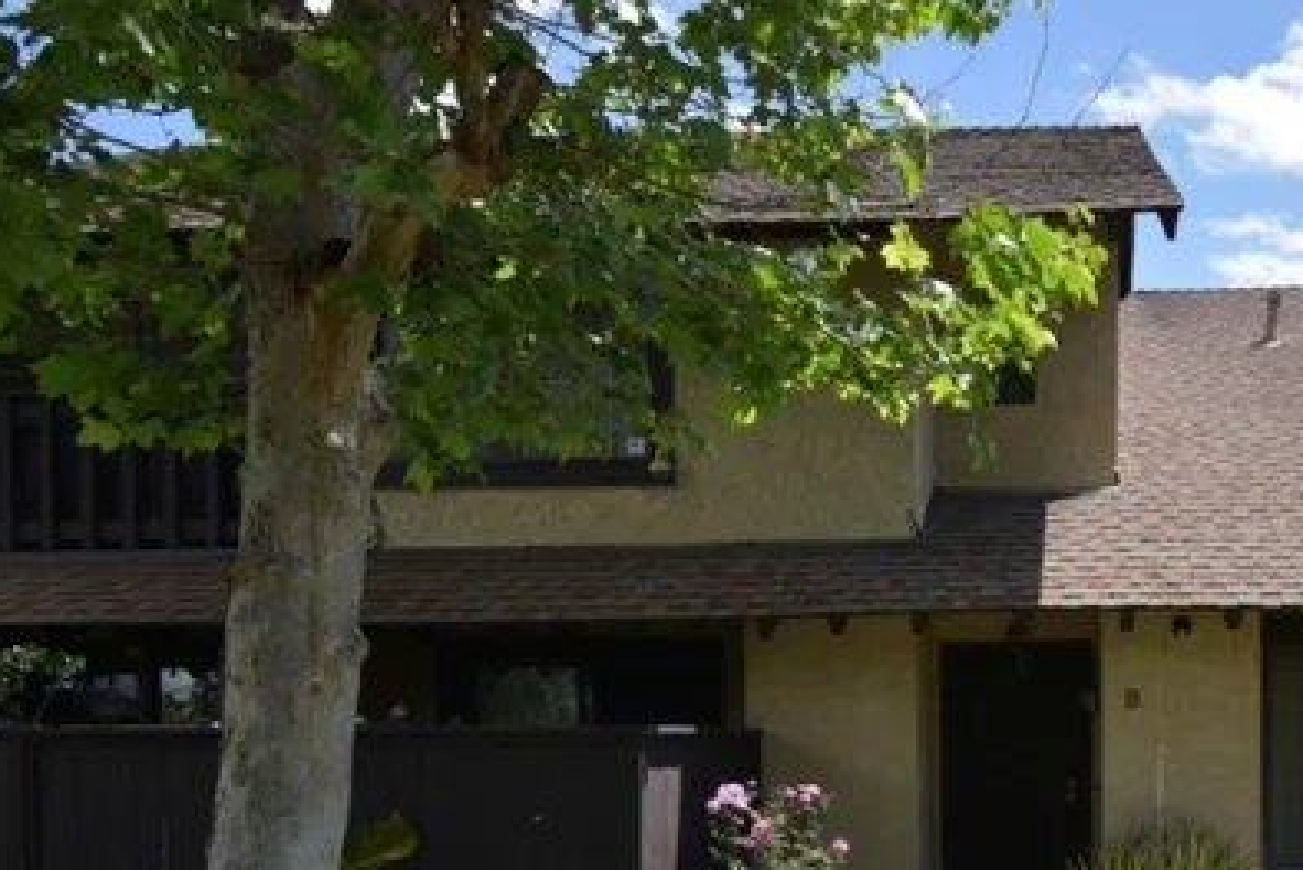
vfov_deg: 38.6
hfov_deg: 54.5
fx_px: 1159
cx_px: 1052
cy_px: 764
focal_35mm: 32
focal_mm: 10
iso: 110
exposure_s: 1/500
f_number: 4.5
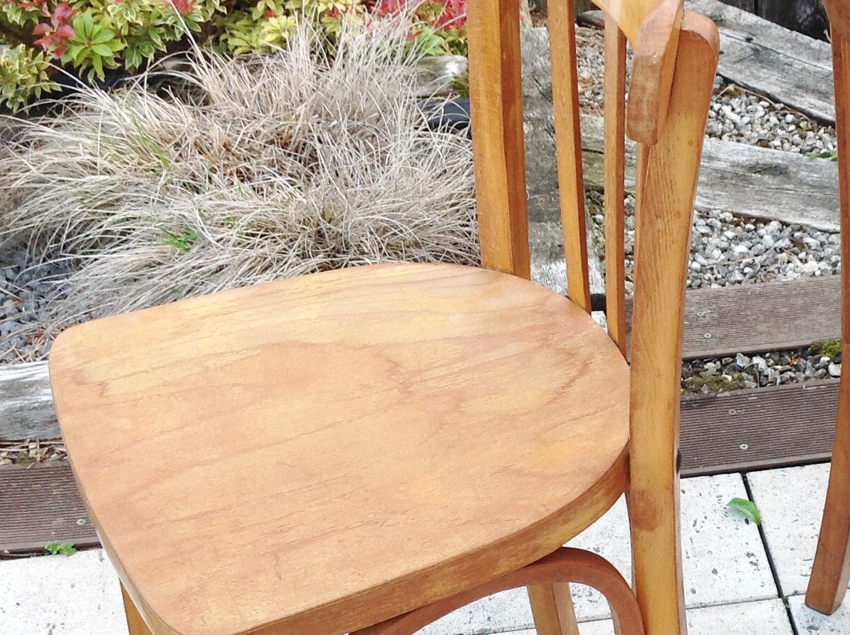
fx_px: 1864
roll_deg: +1.4
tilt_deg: -37.7
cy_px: 436
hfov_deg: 25.2
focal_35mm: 76
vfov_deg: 19.3
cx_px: 693
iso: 50
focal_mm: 4.28
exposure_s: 1/159
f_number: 2.4
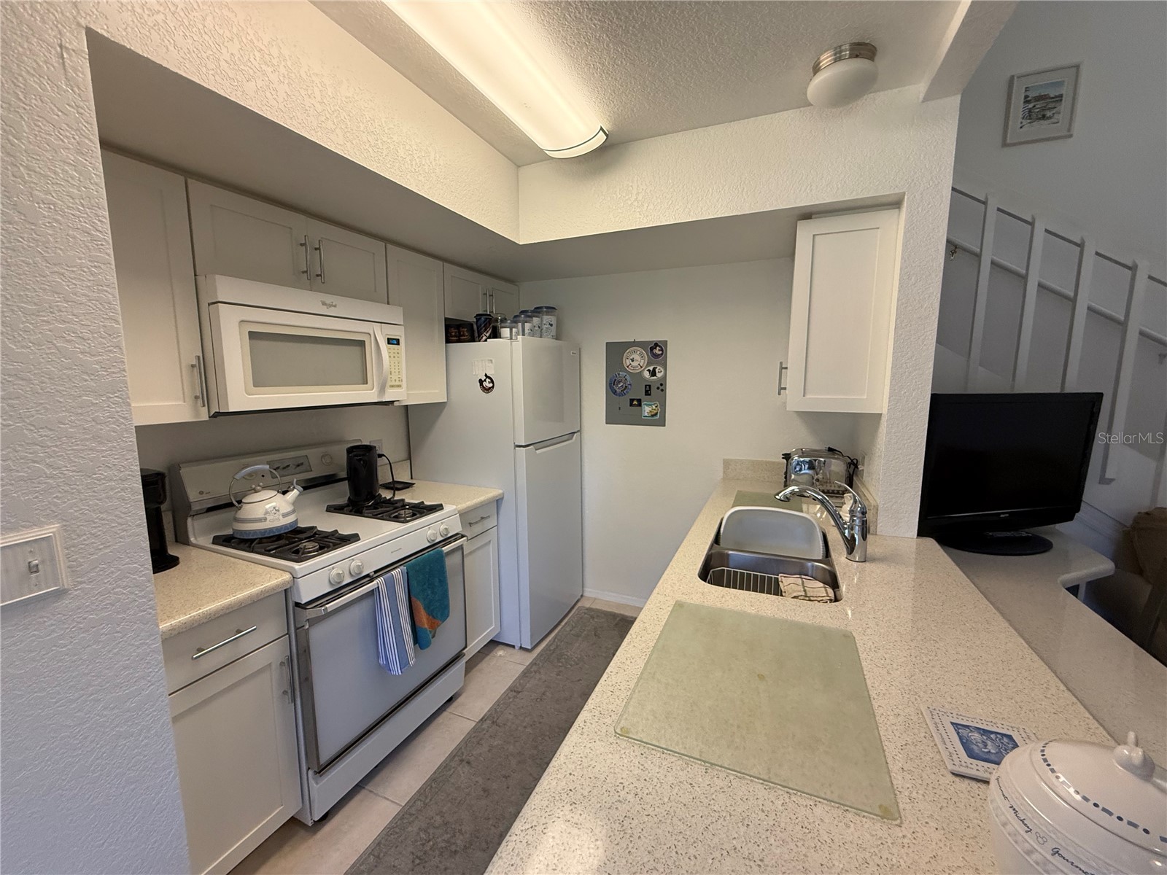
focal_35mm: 14
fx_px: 472
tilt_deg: -6.6
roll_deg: +0.0
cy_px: 438
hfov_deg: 102.1
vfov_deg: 85.7
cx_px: 584
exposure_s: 1/120
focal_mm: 2.22
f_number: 2.2
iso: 320
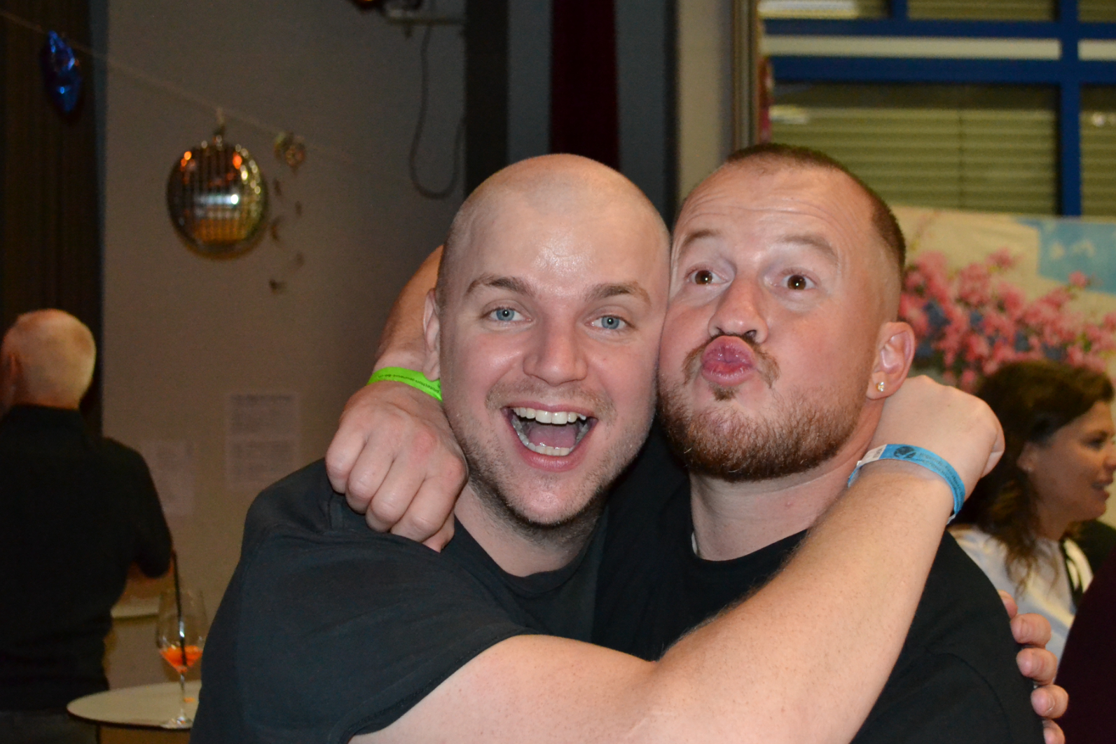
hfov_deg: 36.9
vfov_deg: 25.1
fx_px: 1674
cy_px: 399
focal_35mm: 54
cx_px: 596
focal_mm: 28
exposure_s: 1/60
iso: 3200
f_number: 4.5
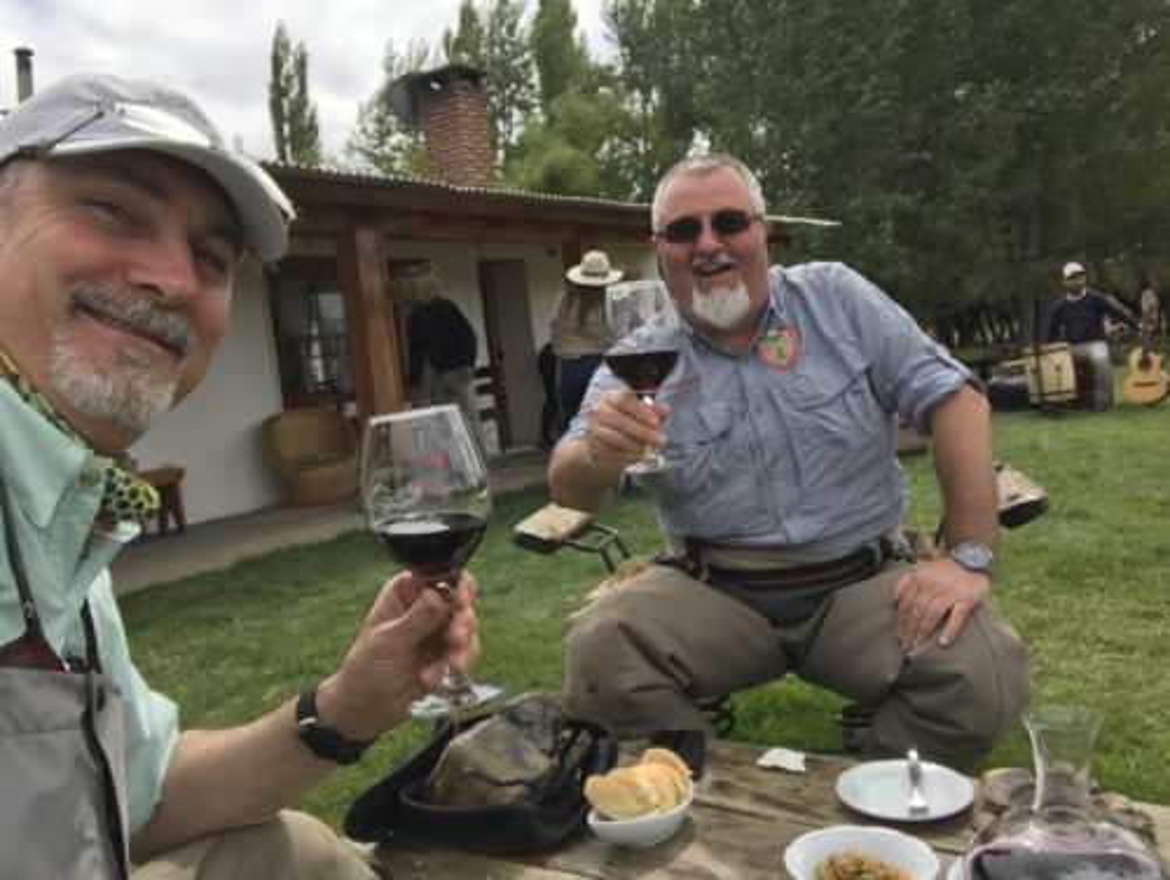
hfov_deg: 56.8
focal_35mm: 32
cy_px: 440
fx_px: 1083
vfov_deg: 44.2
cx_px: 585
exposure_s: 1/526
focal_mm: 2.87
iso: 25
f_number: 2.2
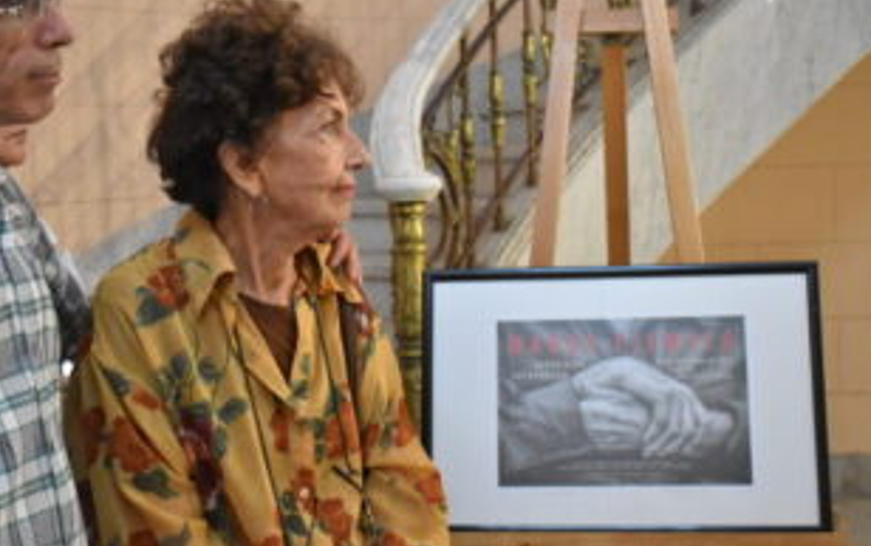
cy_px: 243
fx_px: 1394
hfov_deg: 34.7
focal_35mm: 59
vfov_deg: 22.1
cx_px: 396
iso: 6400
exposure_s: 1/100
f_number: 4.2
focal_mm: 29
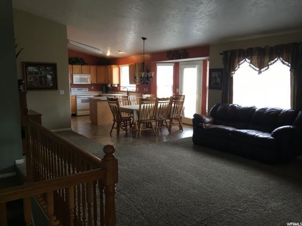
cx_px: 151
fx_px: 253
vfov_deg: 48.2
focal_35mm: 29
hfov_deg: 61.7
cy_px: 113
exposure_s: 1/30
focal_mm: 4.15
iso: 50
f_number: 2.2
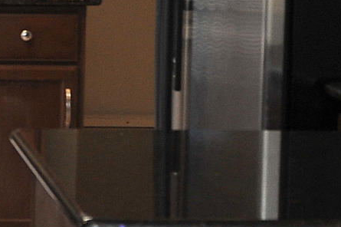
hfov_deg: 8.5
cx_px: -205
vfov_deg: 5.8
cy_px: 33
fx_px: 2234
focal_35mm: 236
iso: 500
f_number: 5
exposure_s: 1/30
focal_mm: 35
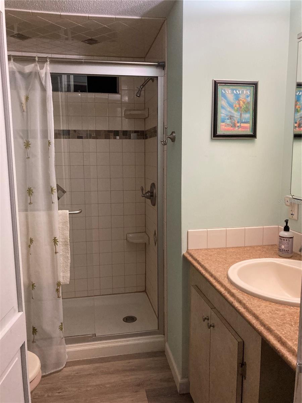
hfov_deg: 49.7
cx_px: 151
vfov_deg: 63.4
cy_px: 202
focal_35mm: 28
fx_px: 326
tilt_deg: -7.5
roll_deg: +0.8
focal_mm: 3.99
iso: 320
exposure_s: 1/60
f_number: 1.8
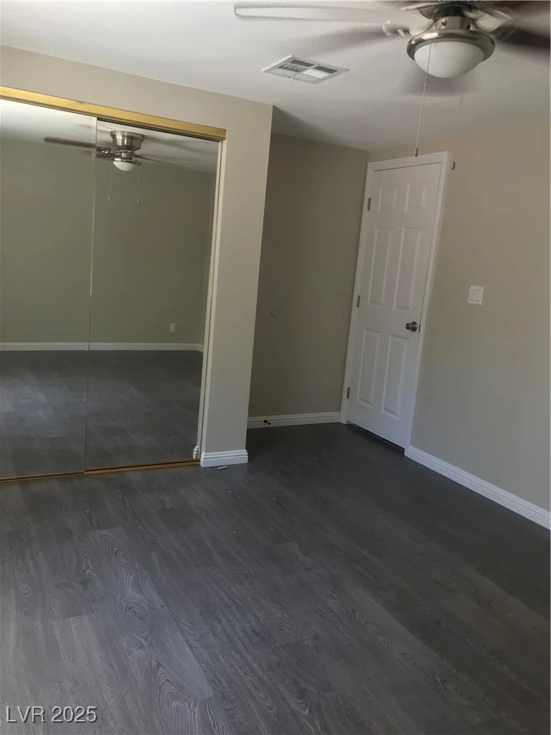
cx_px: 276
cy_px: 368
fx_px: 594
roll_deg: -4.7
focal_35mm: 28
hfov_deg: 49.7
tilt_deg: -9.4
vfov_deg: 63.4
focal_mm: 3.99
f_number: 1.8
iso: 25
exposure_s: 1/40
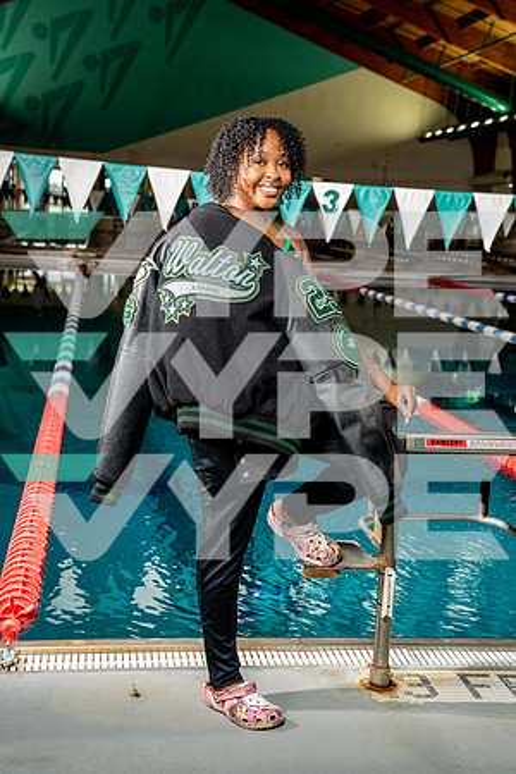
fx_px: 1118
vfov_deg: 38.2
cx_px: 258
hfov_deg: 26.0
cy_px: 387
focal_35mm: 52
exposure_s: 1/250
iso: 640
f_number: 6.3
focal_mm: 52
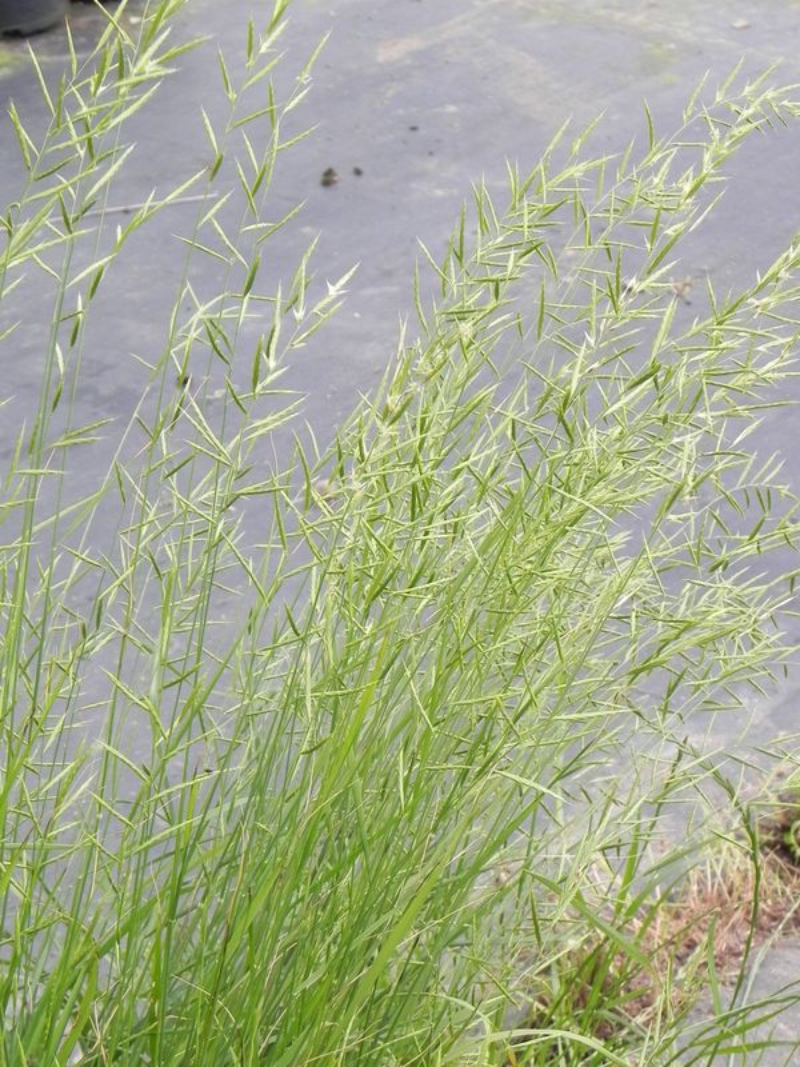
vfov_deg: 15.3
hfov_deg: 11.5
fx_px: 3975
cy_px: 534
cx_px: 400
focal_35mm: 129
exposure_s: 1/242
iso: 160
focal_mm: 23
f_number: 5.6
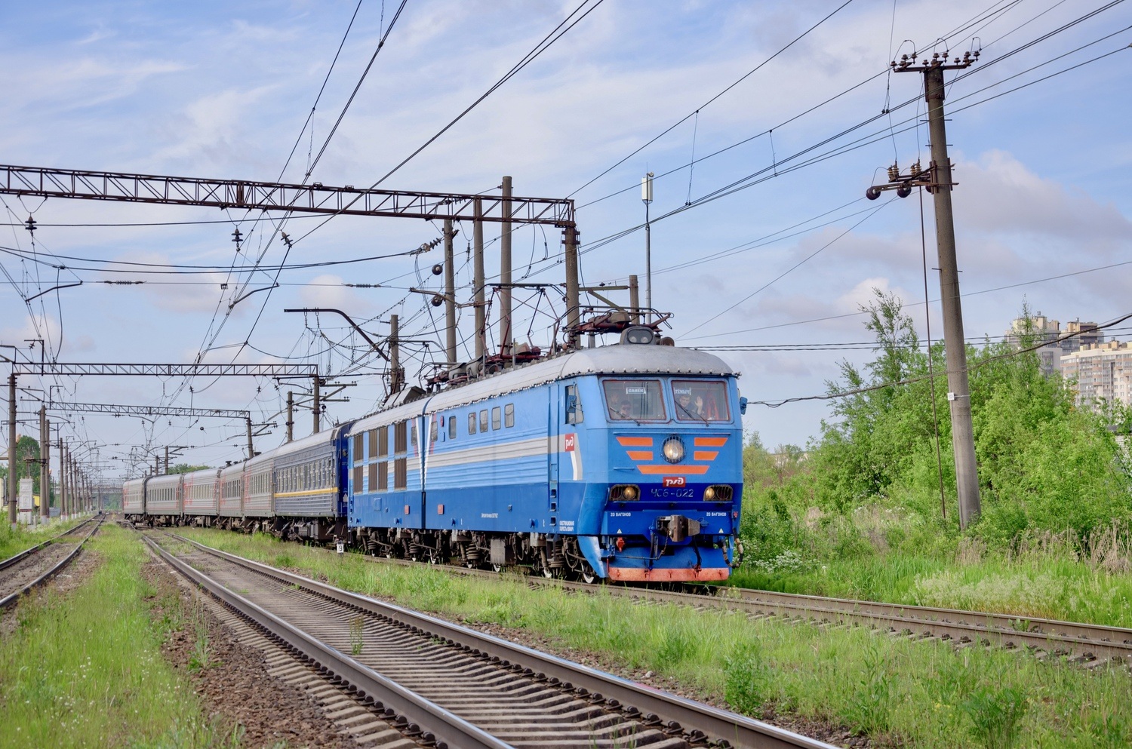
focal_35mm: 68
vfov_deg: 20.1
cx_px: 566
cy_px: 374
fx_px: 2118
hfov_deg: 29.9
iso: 320
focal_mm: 45
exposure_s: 1/500
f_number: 6.3
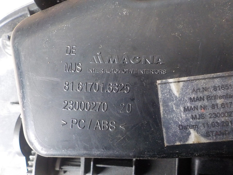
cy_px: 88
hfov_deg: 60.0
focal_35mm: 30
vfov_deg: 46.8
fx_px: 202
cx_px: 116
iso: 500
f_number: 3.3
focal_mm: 4.1
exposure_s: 1/8
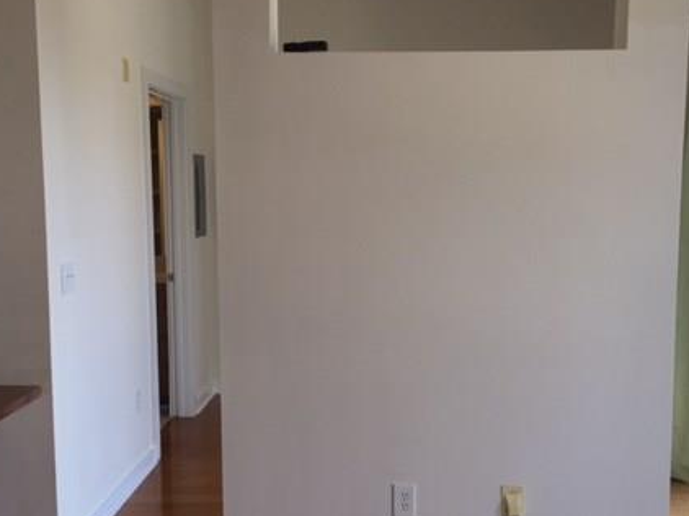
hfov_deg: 42.9
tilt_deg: -7.6
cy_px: 291
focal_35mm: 44
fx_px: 875
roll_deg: -0.2
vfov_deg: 32.8
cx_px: 369
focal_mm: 4.15
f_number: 2.2
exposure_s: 1/120
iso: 50
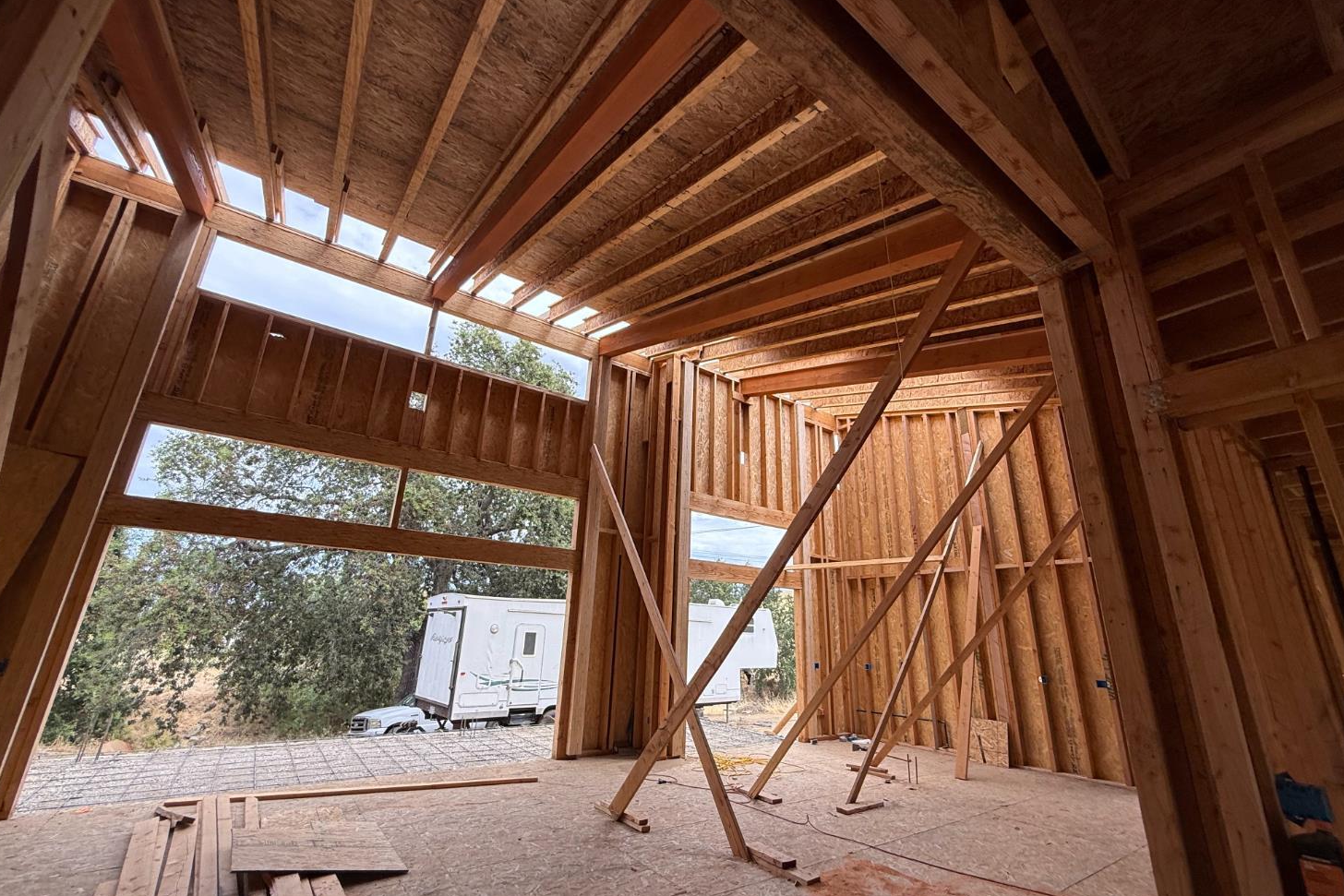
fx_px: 560
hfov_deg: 100.4
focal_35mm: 15
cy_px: 454
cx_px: 682
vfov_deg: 77.3
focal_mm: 2.22
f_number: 2.2
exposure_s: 1/506
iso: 64
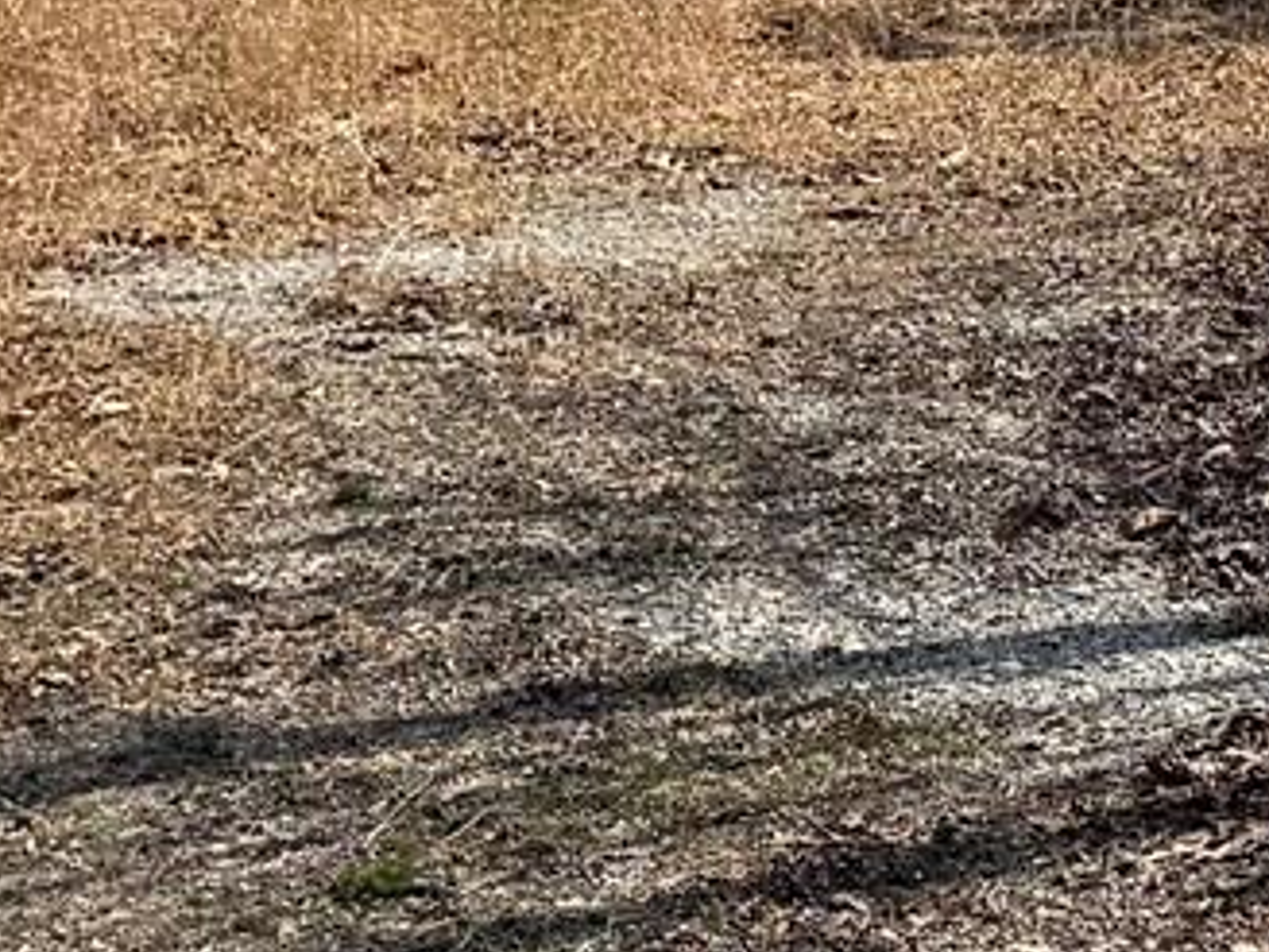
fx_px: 5499
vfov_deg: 9.8
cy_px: 93
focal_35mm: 150
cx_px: 2132
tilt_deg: -7.0
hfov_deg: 12.3
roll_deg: -0.2
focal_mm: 6.76
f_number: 1.78
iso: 80
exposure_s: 1/4673
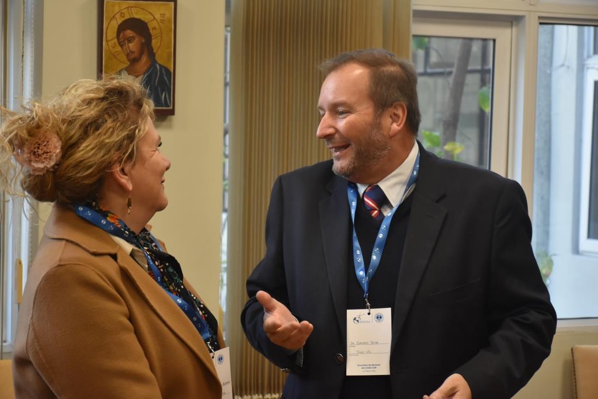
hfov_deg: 20.6
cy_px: 200
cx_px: 299
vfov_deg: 13.8
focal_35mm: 99
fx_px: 1645
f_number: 6.3
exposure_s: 1/160
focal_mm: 66
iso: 1600
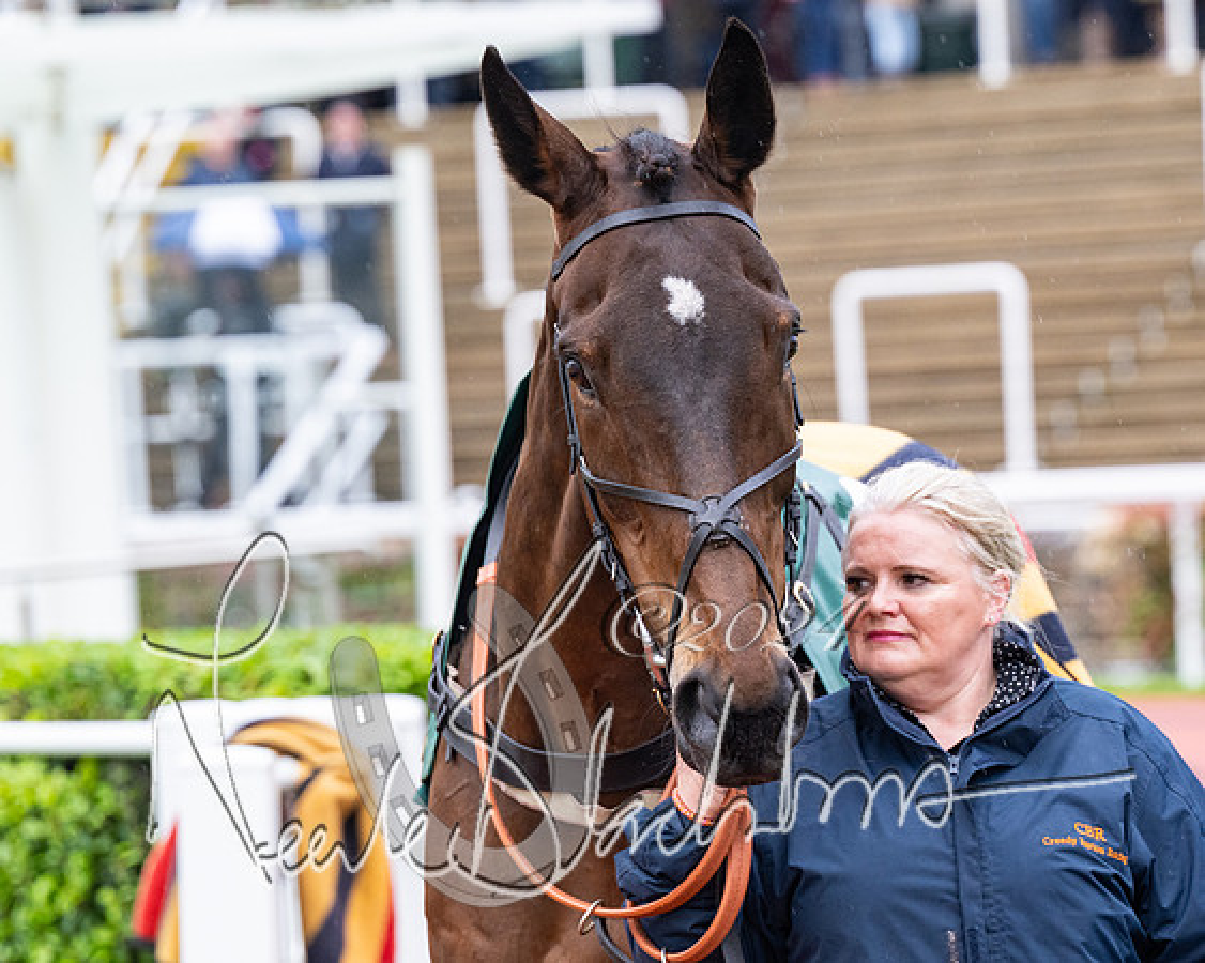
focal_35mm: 240
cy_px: 496
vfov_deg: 6.5
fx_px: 8544
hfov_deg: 8.1
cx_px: 926
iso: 1000
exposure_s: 1/500
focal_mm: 165
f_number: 5
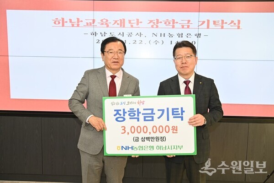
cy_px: 92
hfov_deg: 55.8
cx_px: 137
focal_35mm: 34
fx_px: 259
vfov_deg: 38.9
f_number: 5.6
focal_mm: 34
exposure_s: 1/80
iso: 800
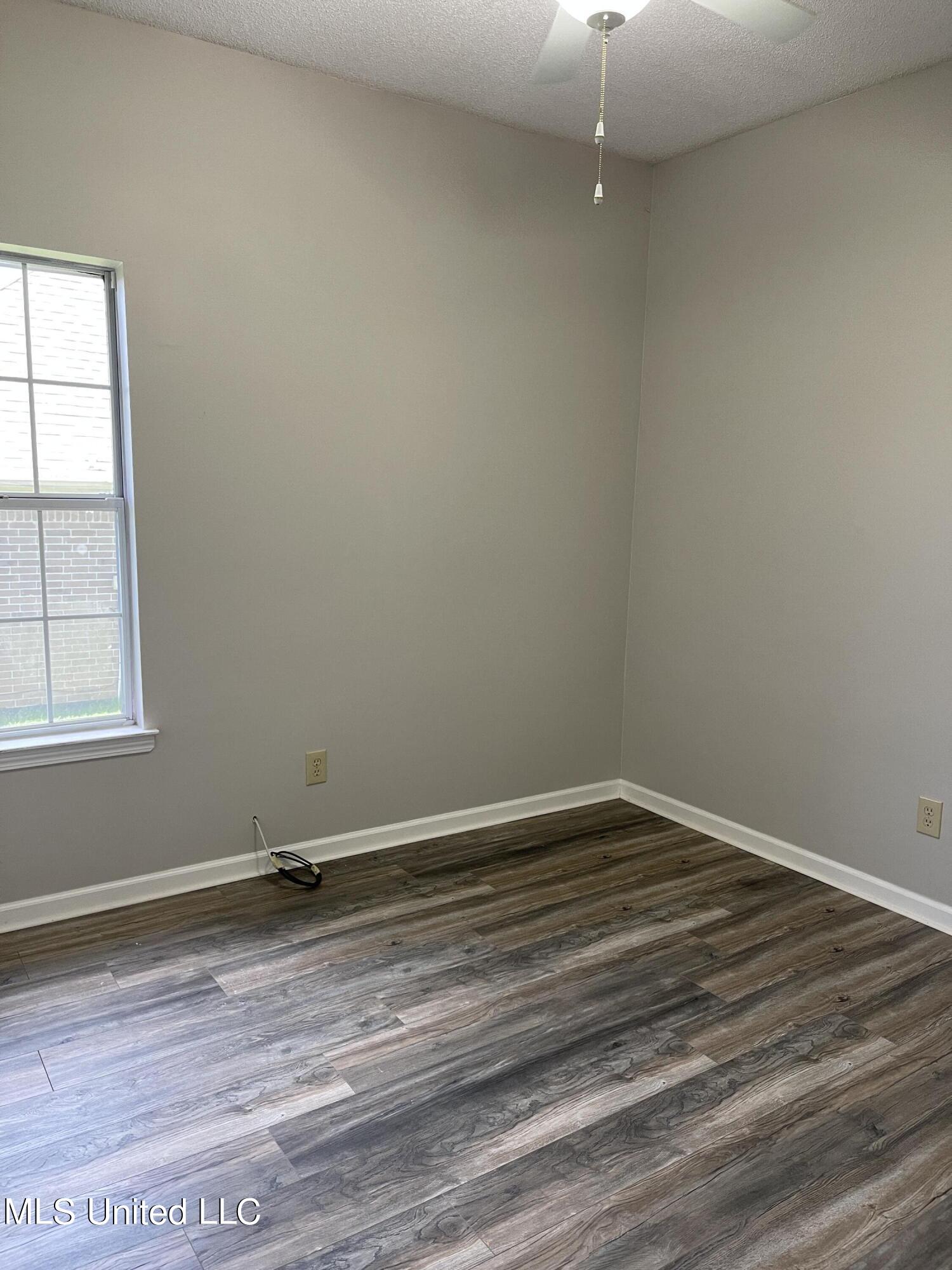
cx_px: 476
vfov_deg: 67.3
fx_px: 953
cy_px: 635
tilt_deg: -9.4
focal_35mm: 26
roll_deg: -1.6
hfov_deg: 53.1
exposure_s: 1/60
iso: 125
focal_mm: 5.1
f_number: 1.6
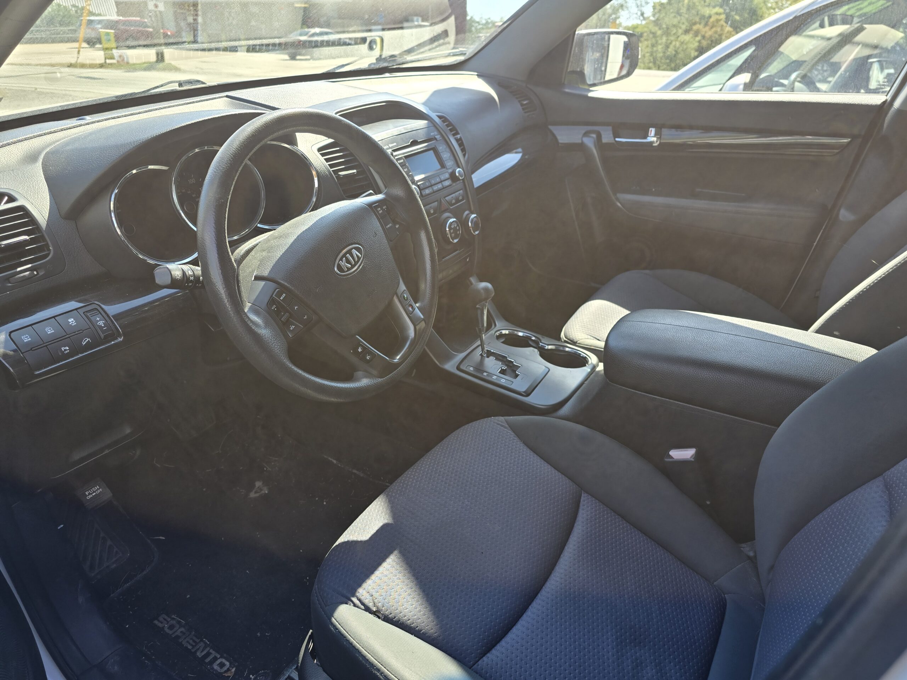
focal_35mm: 23
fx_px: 603
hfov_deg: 73.9
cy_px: 340
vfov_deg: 58.9
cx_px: 454
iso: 16
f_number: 1.7
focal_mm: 6.3
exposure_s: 1/180
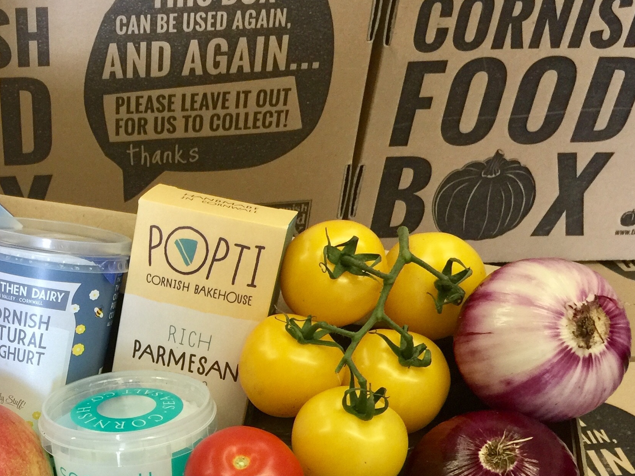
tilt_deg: -39.8
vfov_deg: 24.8
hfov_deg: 32.0
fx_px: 1045
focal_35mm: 57
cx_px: 52
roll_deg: +0.7
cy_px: 436
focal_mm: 4.15
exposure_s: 1/17
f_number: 2.2
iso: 64
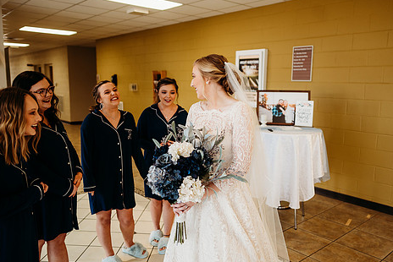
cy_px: 135
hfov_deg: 61.9
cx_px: 206
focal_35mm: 30
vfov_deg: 43.7
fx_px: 328
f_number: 1.8
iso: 400
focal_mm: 24
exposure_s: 1/160
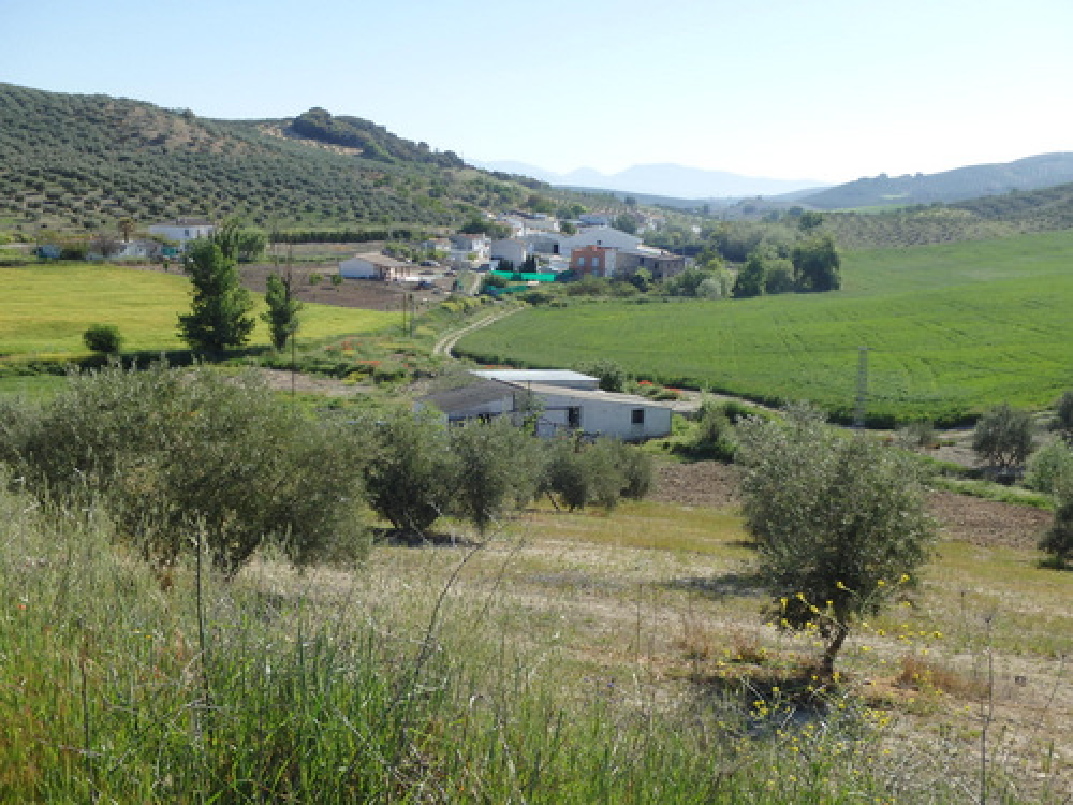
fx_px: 1240
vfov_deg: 36.0
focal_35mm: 40
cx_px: 536
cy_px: 402
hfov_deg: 46.8
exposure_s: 1/640
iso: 125
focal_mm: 7.3
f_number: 4.7
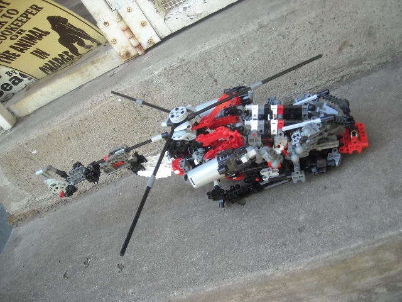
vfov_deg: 40.7
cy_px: 151
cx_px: 201
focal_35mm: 35
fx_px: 406
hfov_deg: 52.6
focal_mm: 5.7
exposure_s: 1/60
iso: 91
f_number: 2.8
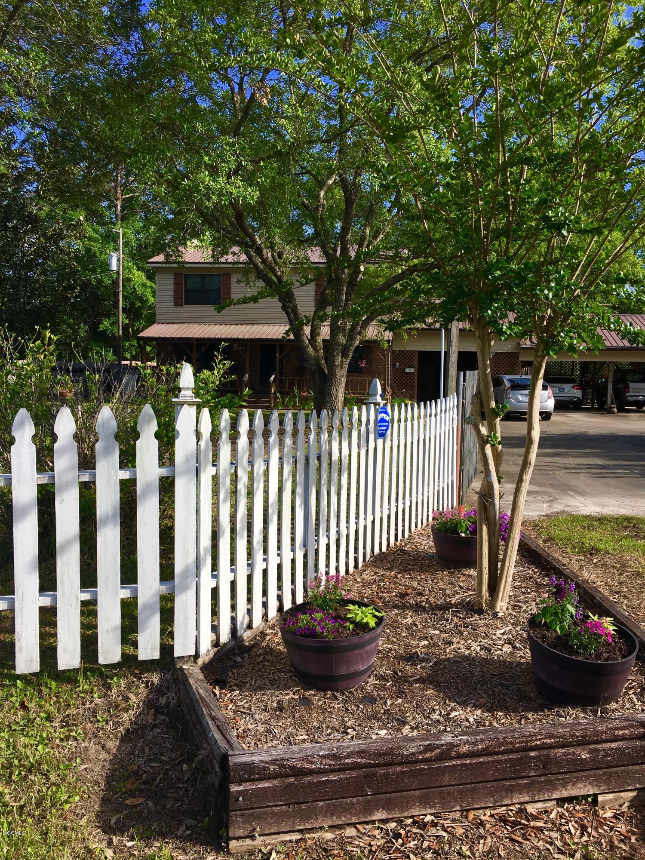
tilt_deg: -5.0
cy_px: 430
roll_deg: -0.4
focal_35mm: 29
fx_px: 720
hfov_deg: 48.2
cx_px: 322
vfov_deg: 61.7
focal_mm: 4.15
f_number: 2.2
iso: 25
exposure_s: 1/1425
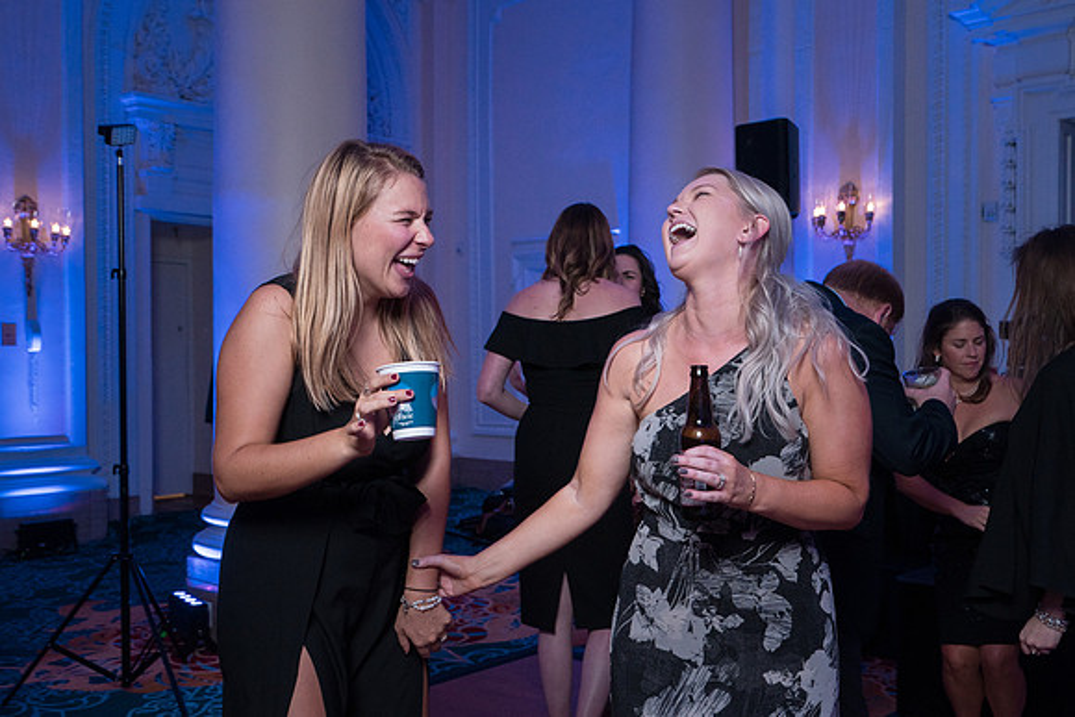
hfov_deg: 53.1
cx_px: 551
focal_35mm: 36
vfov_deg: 36.8
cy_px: 379
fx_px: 1076
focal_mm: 32
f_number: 5.6
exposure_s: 1/200
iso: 2000
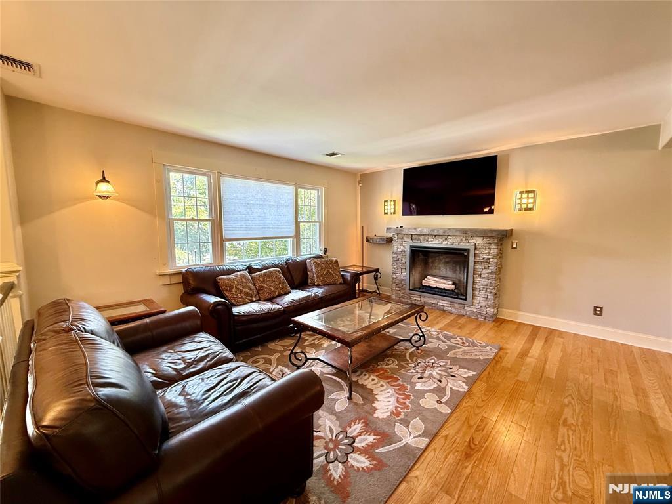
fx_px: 272
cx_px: 336
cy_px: 252
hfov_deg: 102.1
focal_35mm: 14
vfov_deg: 85.7
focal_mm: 2.22
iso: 400
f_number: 2.2
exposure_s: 1/60
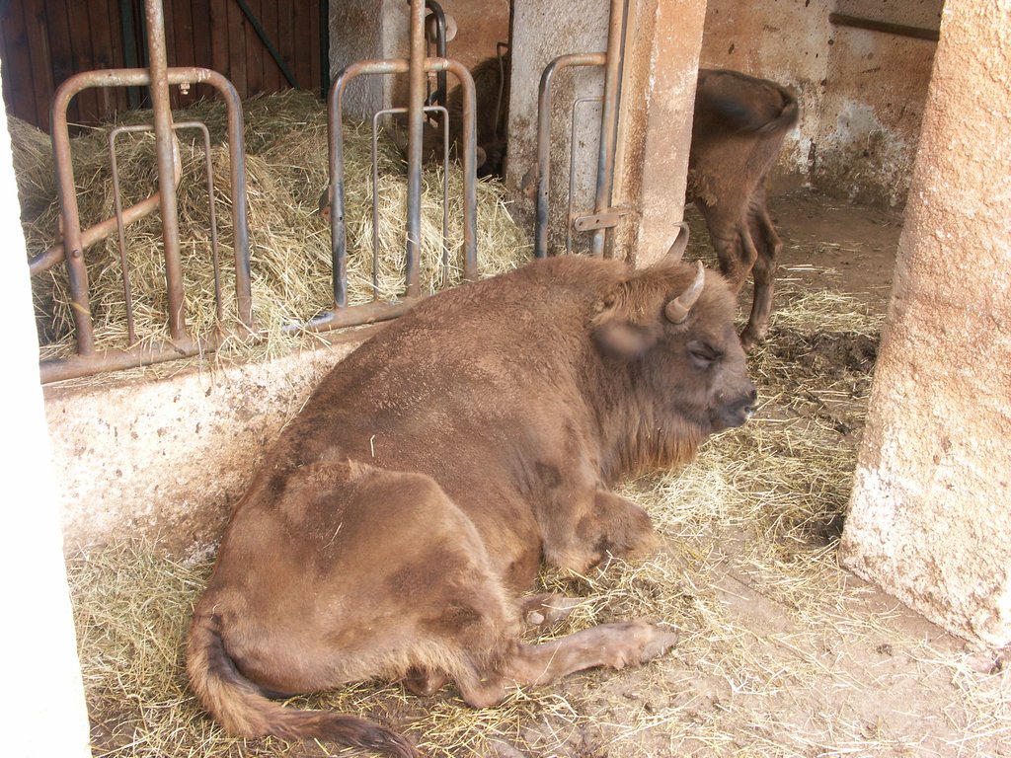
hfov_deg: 52.6
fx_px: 1022
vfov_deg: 40.7
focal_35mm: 35
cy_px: 379
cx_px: 506
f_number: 8
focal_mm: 8.94
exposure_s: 1/20
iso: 100
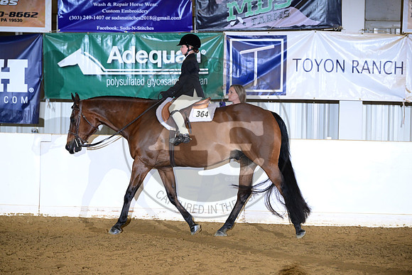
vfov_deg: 8.1
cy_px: 138
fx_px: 1946
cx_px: 206
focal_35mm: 170
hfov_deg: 12.1
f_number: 4
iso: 2500
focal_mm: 170
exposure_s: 1/200
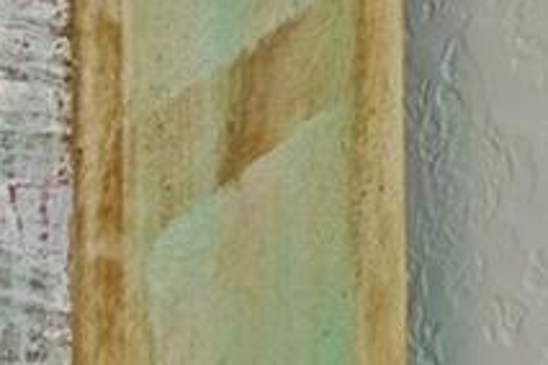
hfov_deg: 10.5
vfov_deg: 8.1
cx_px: 1713
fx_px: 1884
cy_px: -977
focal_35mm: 124
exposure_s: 1/125
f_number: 9
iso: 250
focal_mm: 11
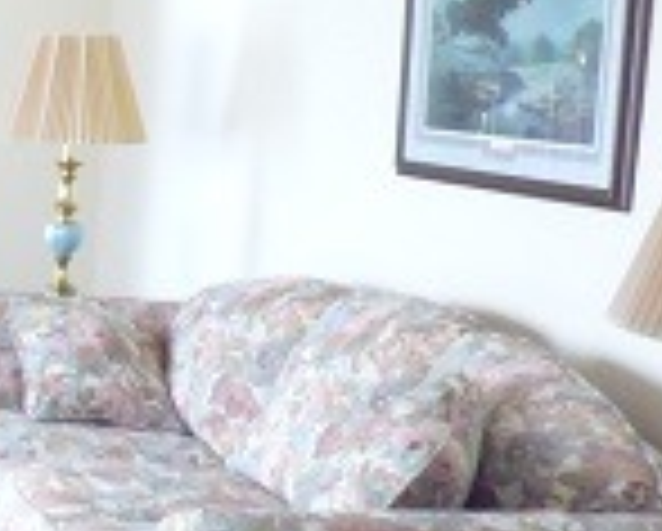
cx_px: -356
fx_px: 1668
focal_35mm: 85
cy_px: 346
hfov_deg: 19.4
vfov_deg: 18.1
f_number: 7.1
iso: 640
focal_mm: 3.58
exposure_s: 1/4
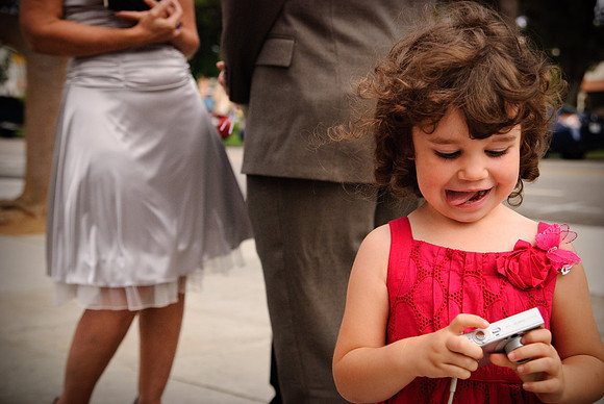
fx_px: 1058
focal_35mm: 63
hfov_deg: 31.9
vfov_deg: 21.6
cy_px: 202
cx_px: 302
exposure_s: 1/1250
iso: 500
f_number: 4.5
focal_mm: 42
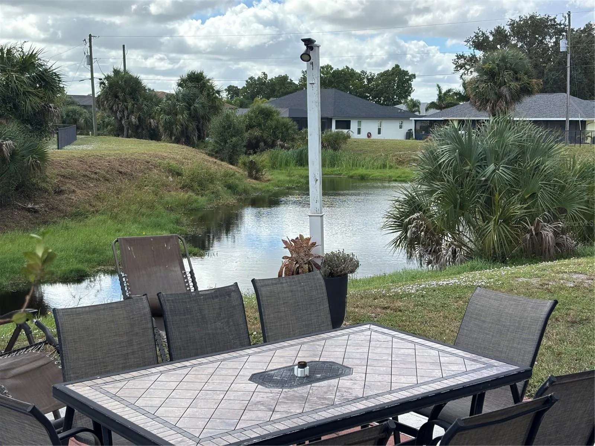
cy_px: 223
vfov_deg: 28.0
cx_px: 298
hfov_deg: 36.8
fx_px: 894
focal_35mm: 52
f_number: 1.6
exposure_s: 1/1458
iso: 40
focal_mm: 5.96
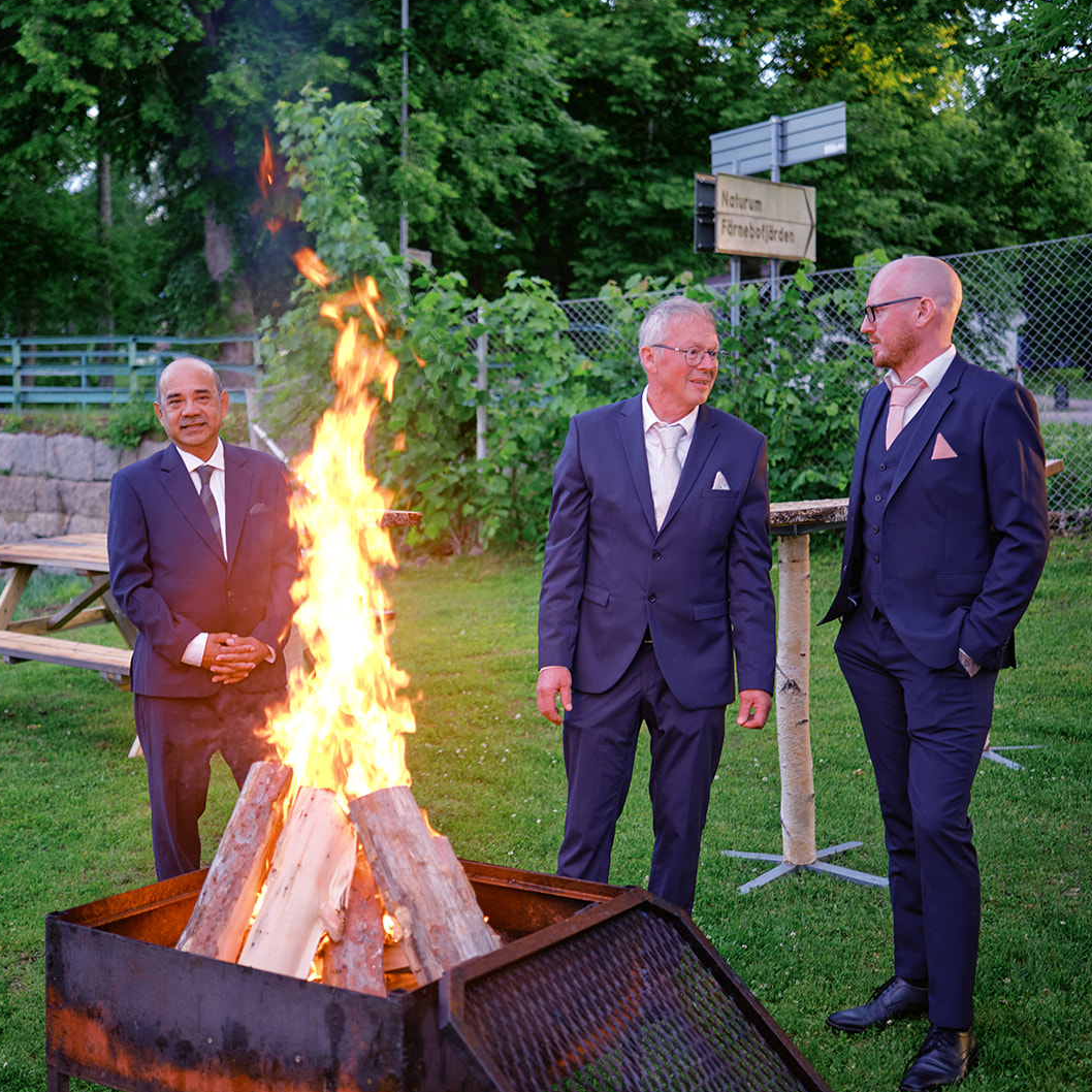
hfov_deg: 37.4
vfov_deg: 37.6
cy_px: 543
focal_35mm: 45
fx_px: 1606
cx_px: 417
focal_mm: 23
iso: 125
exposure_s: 1/140
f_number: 1.4
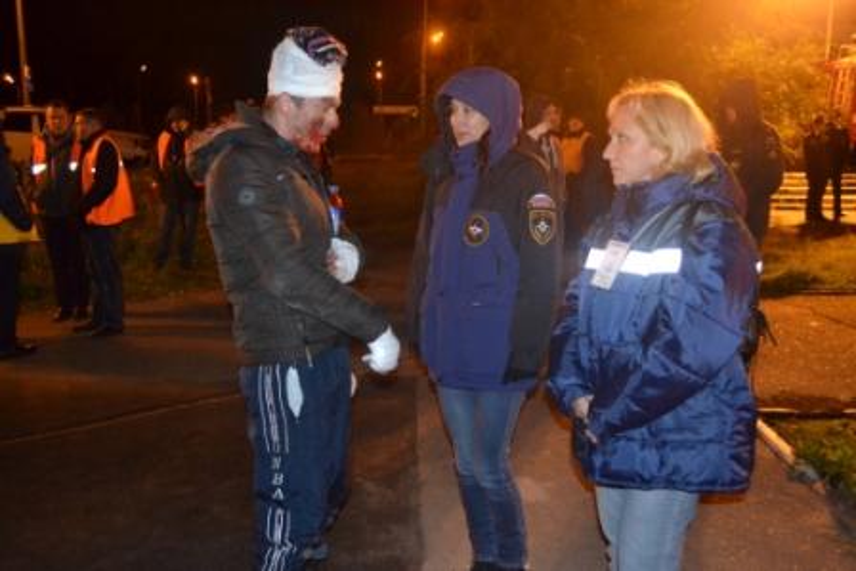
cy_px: 286
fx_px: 785
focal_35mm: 33
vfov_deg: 40.0
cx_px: 428
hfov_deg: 57.2
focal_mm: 22
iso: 3200
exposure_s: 1/60
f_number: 3.8
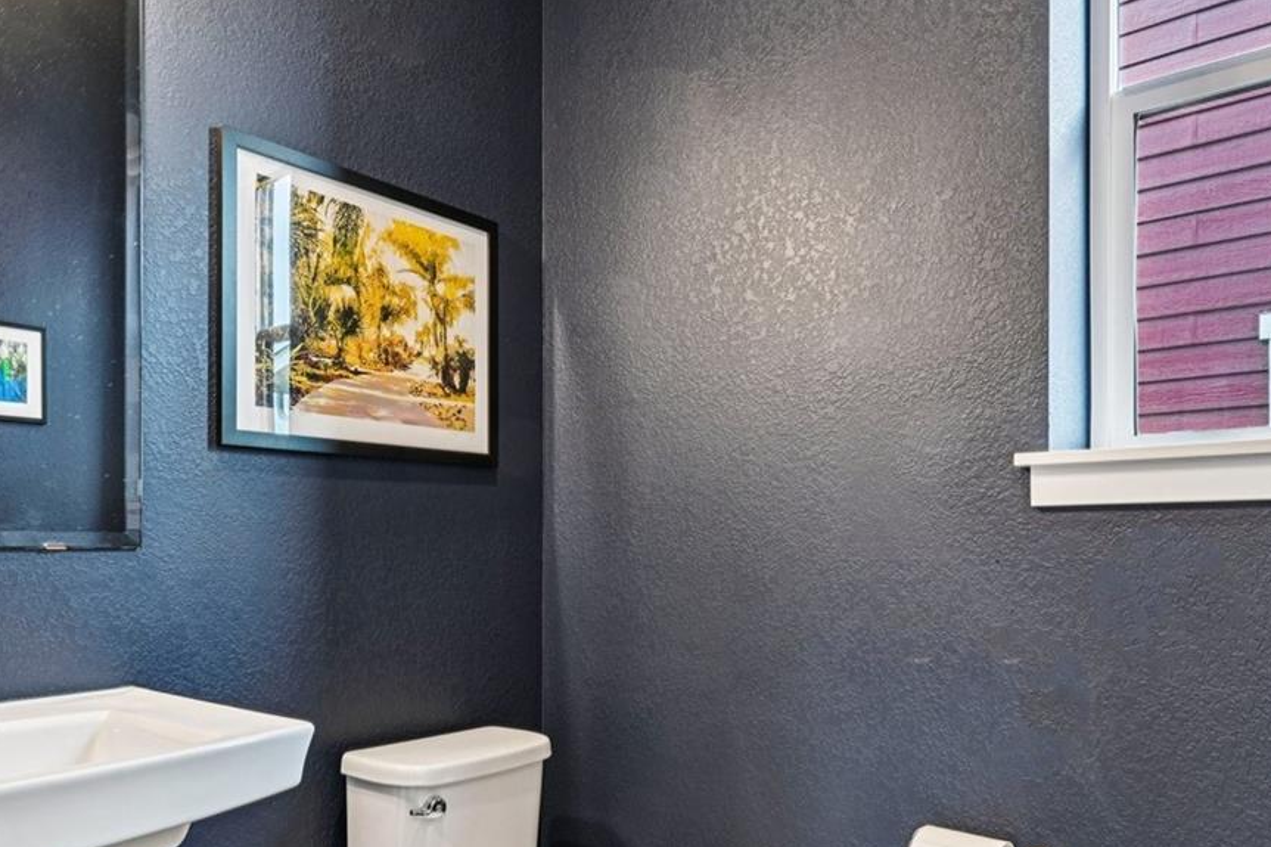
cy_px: 542
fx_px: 918
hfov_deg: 69.2
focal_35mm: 26
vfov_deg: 48.9
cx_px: 559
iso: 400
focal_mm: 14
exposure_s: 1/3.33
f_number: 11
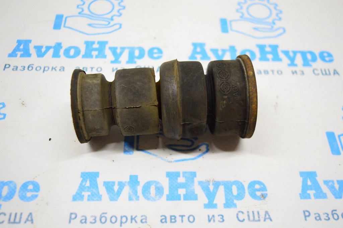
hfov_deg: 48.0
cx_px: 172
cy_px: 114
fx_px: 386
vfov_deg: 33.0
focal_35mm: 40
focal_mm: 27
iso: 3200
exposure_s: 1/320
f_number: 4
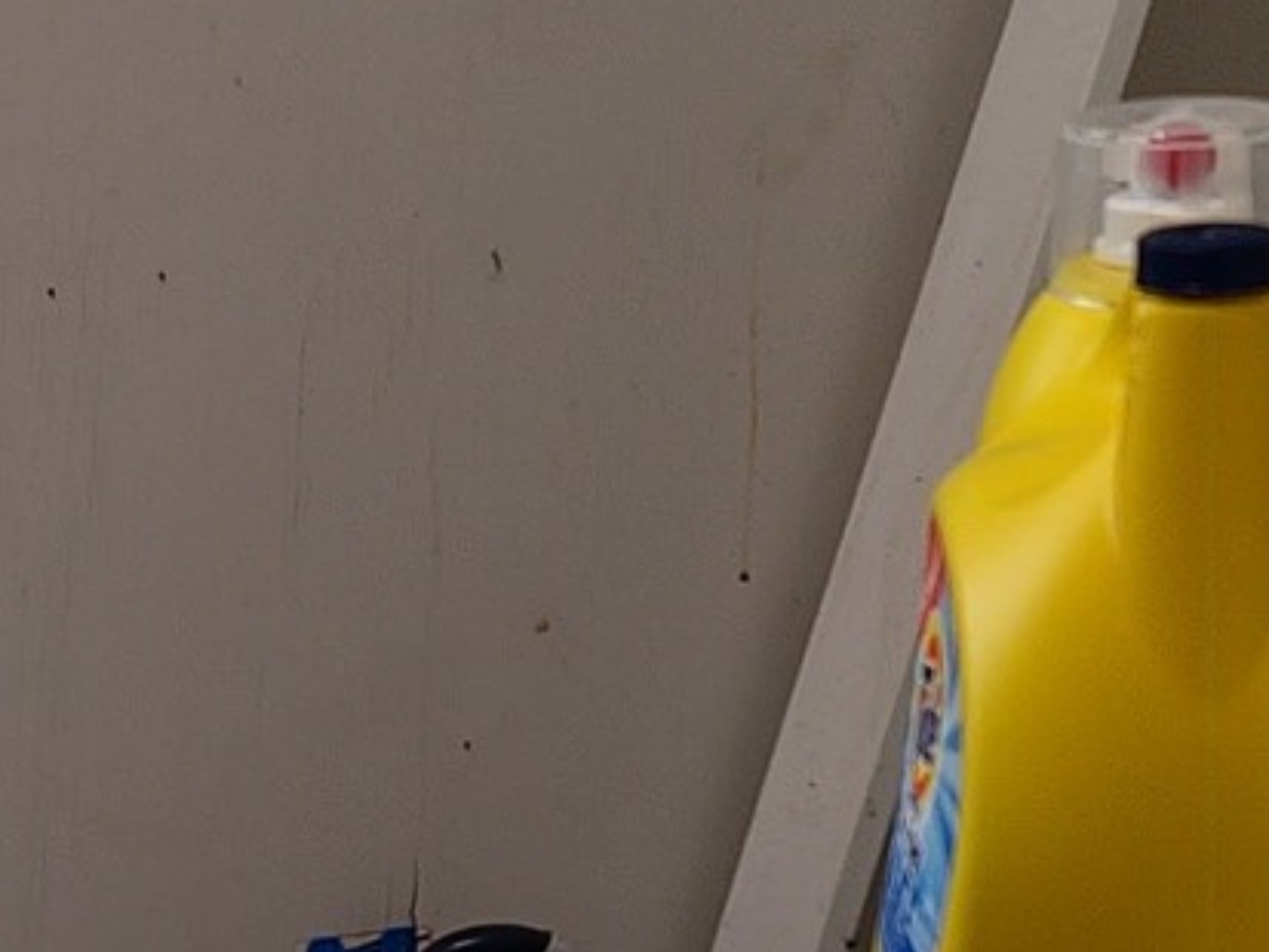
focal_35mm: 124
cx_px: -590
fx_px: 4547
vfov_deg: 12.0
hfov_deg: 14.8
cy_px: 565
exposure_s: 1/120
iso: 200
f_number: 1.8
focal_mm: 7
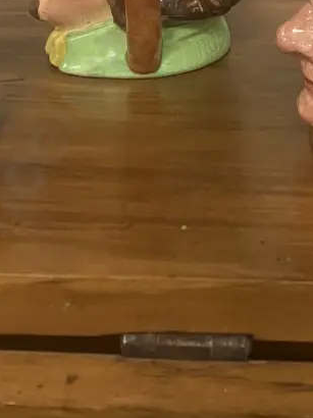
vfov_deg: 26.1
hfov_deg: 21.0
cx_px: 170
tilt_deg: -14.3
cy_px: -19
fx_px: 845
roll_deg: +1.4
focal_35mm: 70
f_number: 1.8
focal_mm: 3.99
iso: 250
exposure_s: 1/33
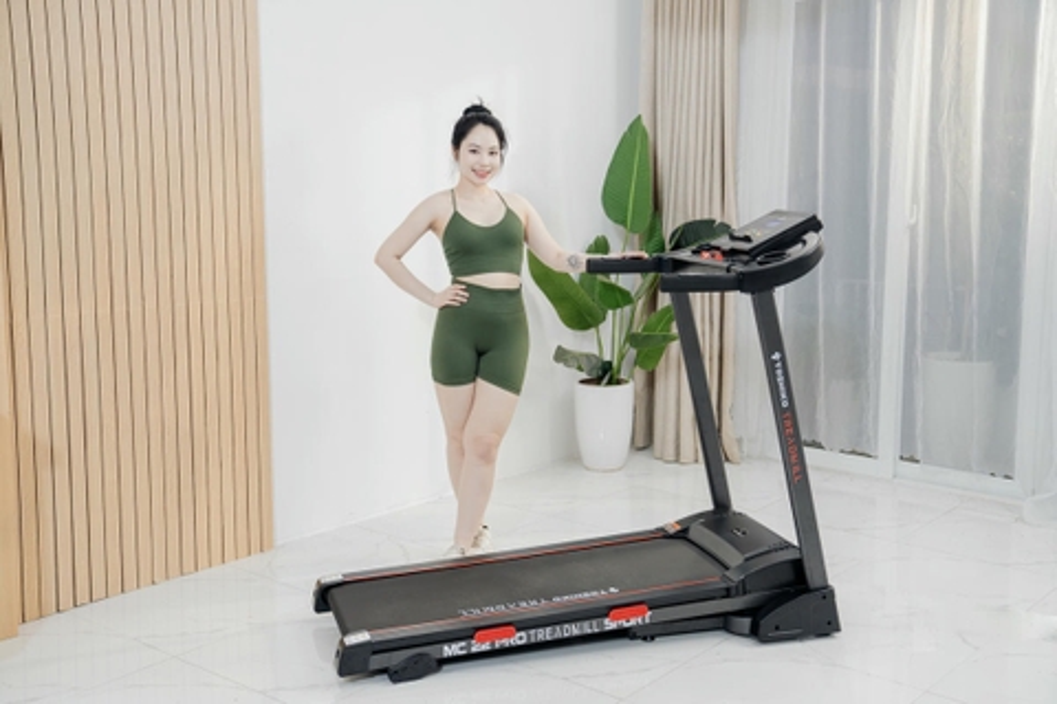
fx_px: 1262
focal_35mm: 43
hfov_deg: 45.4
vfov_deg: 31.2
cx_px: 528
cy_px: 352
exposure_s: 1/250
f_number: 3.5
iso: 400
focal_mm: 43
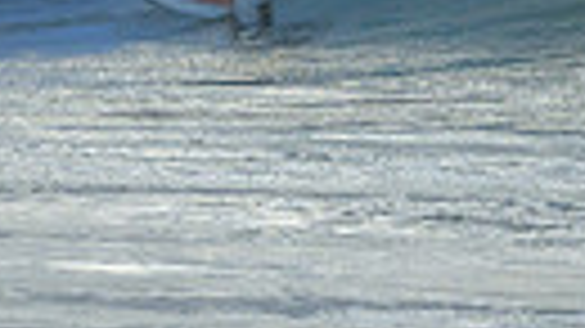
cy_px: -222
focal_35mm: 3737
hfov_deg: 0.6
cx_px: 441
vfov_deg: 0.3
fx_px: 57944
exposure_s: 1/2500
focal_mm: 800
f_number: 6.3
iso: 800
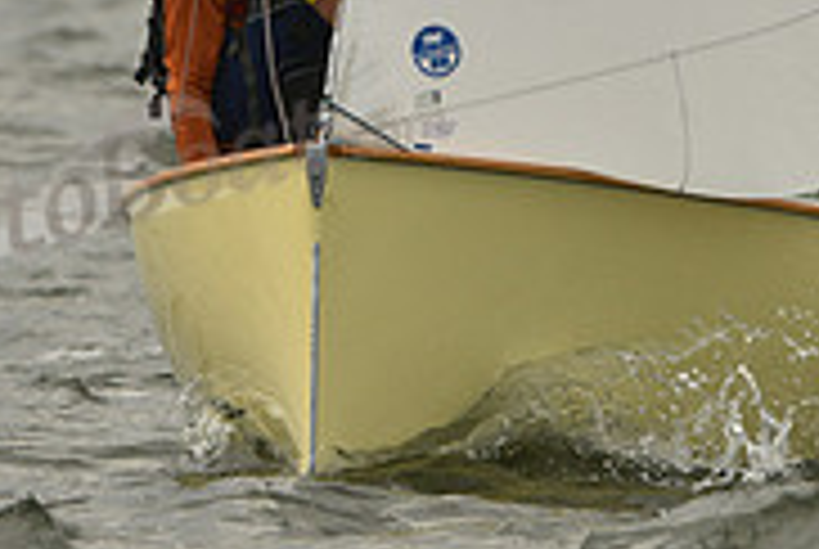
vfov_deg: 1.3
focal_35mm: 1050
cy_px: 358
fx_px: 23926
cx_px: 684
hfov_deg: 2.0
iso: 320
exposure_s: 1/1600
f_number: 6.3
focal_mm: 330
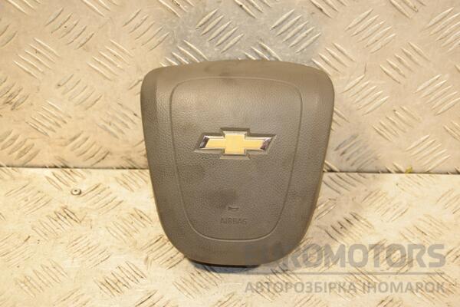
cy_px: 154
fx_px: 958
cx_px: 230
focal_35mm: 75
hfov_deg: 27.0
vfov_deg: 18.2
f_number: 5
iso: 800
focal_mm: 50
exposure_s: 1/160
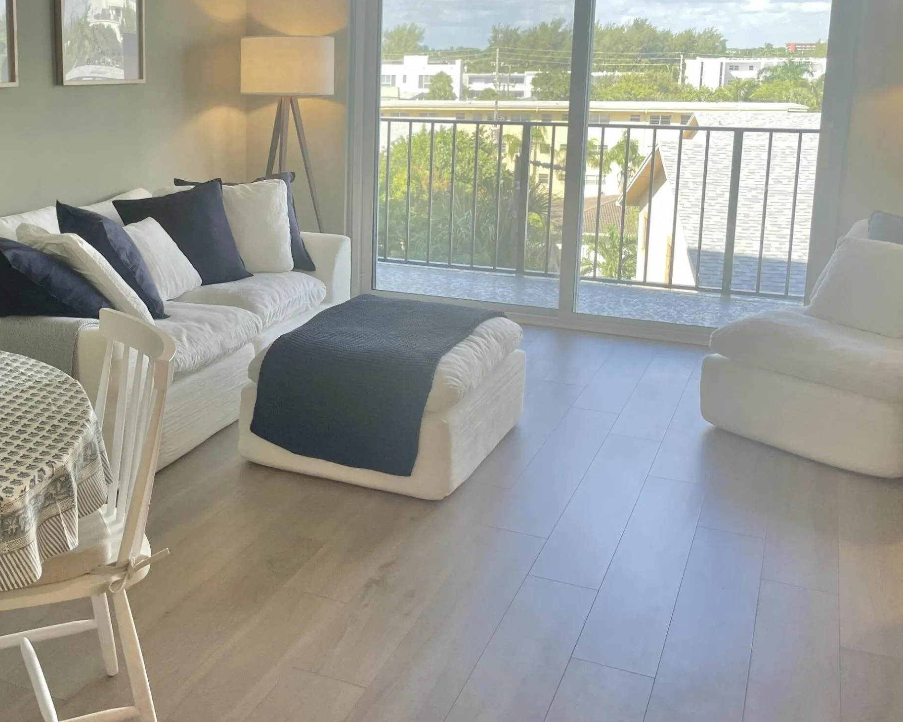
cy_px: 253
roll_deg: +0.6
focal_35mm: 40
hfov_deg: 44.8
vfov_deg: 37.0
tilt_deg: -9.5
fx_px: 1069
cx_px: 266
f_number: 1.6
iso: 32
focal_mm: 4.2
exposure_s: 1/165
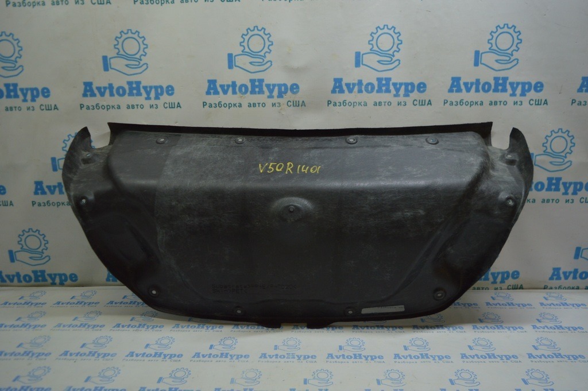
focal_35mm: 27
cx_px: 294
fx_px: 441
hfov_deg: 67.4
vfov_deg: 47.9
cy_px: 196
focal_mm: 18
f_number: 3.5
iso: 400
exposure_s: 1/125
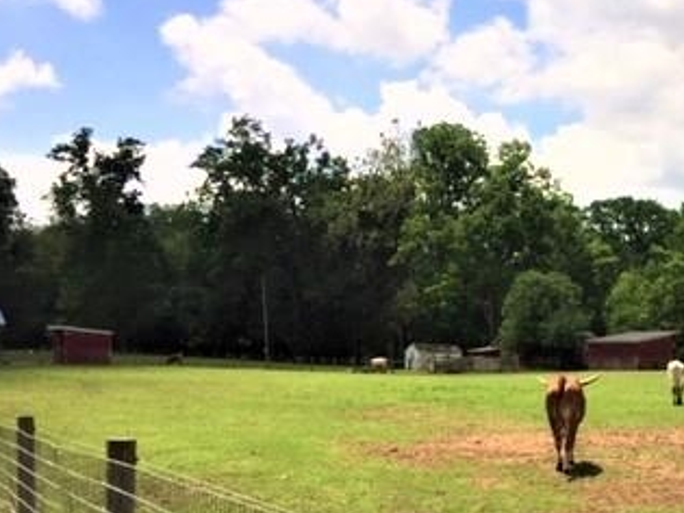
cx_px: 675
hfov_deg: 30.5
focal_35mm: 59
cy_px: 391
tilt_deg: -3.1
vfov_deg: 24.5
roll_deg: -2.2
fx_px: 1165
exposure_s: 1/3968
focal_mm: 4.15
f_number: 2.2
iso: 32
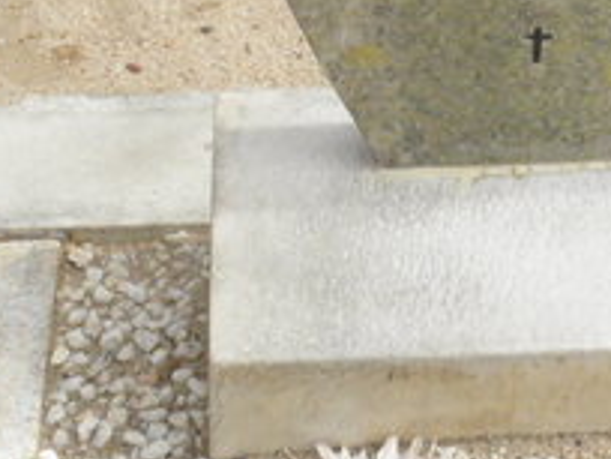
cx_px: 488
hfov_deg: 18.4
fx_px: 1871
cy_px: -213
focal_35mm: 106
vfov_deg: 13.2
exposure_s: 1/1250
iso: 200
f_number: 5.6
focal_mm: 4.83
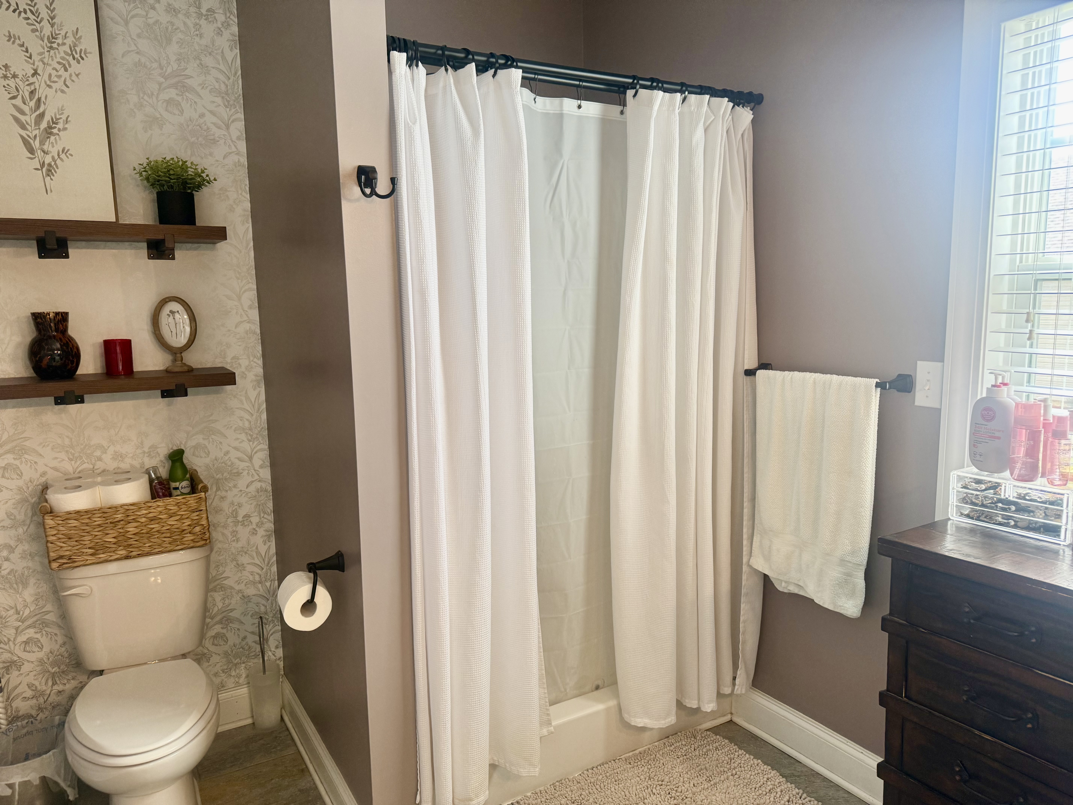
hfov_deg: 71.6
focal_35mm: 24
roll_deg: +1.3
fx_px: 744
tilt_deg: -7.7
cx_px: 536
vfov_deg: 56.8
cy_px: 402
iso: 125
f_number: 1.78
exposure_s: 1/60
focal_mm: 6.76
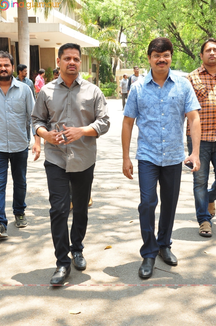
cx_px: 107
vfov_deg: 37.2
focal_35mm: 54
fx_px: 483
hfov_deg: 25.2
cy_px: 164
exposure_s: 1/125
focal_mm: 35
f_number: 9
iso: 500
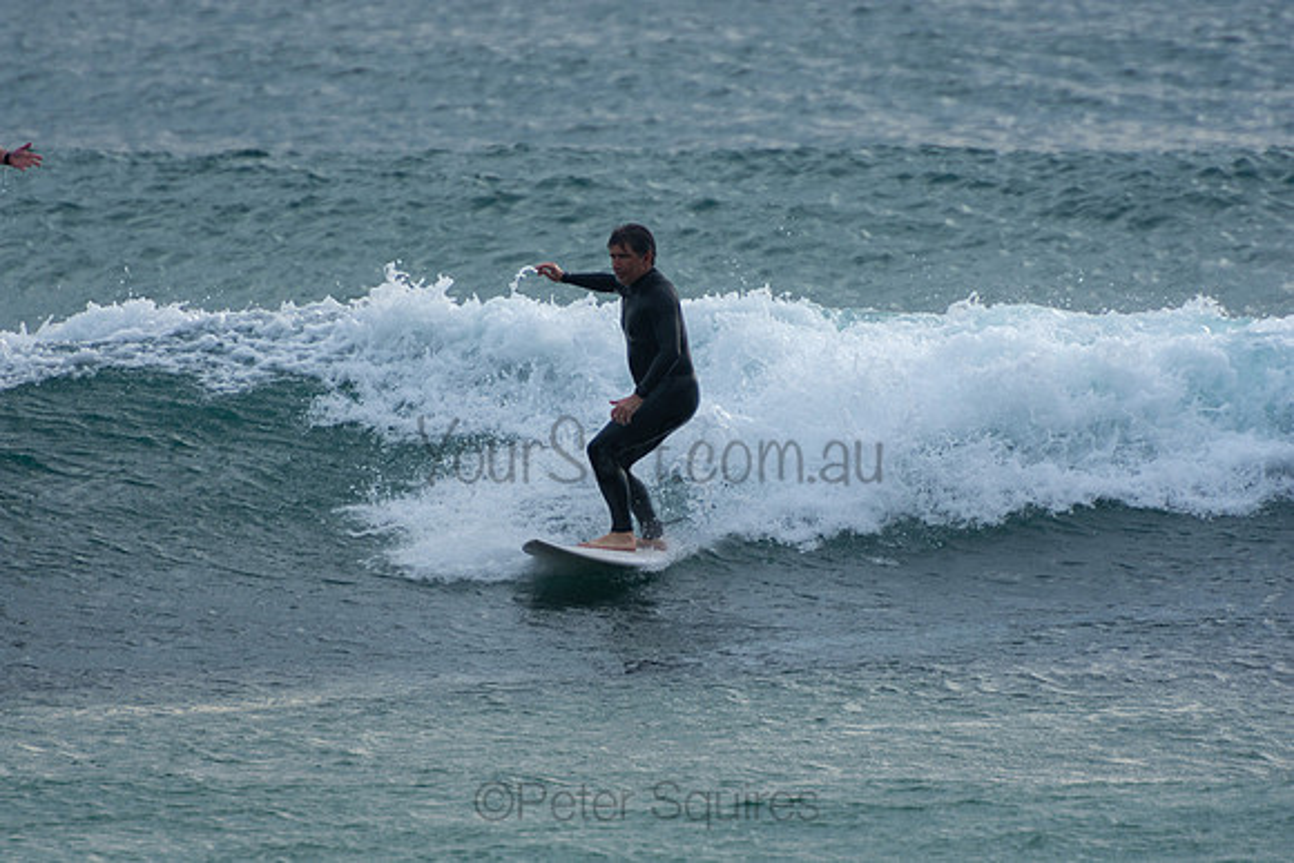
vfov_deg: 2.3
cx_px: 647
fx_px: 21571
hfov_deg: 3.4
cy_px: 432
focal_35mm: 600
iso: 220
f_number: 5.6
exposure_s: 1/400
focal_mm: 400
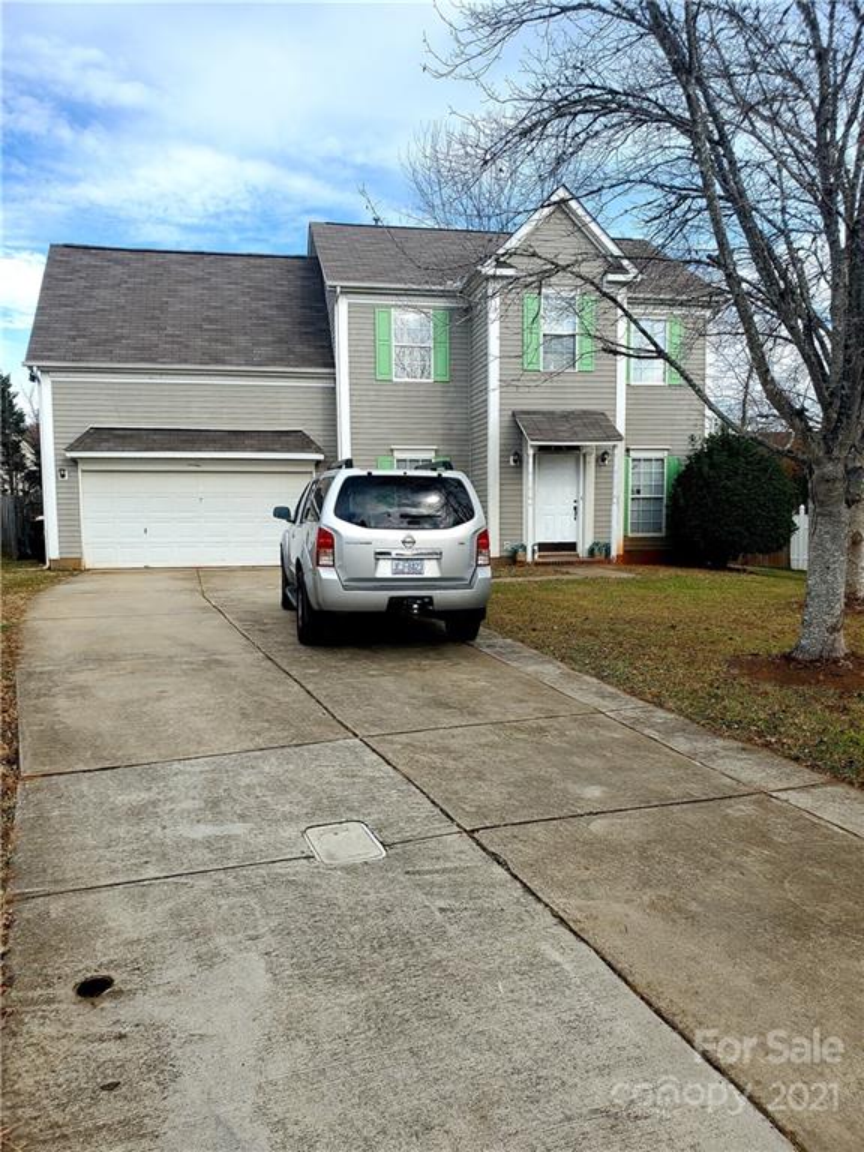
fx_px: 865
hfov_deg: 53.1
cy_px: 576
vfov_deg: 67.3
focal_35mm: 26
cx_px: 432
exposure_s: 1/833
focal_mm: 4.3
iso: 50
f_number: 2.4
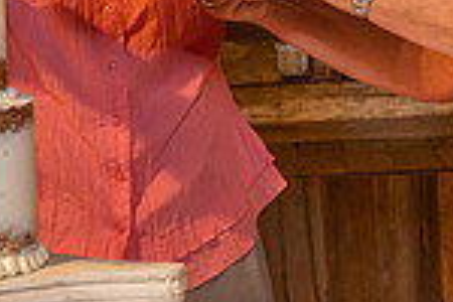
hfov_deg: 16.0
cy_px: 44
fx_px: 1611
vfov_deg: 10.7
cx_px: 193
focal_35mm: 128
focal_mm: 33
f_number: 4.5
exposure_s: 1/60
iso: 1600
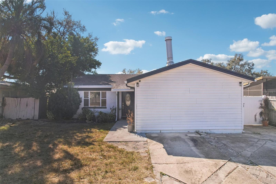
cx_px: 138
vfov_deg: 57.2
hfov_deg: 78.6
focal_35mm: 22
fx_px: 169
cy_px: 92
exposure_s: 1/1250
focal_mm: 8.4
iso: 400
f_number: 2.8
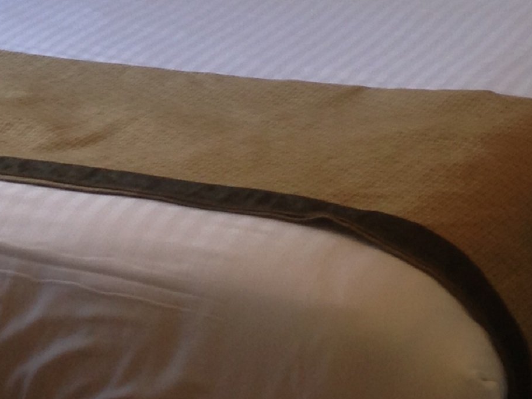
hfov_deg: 14.2
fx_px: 2136
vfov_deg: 10.6
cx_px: 173
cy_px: -19
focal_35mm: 139
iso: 50
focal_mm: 4.12
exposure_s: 1/20
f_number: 2.4
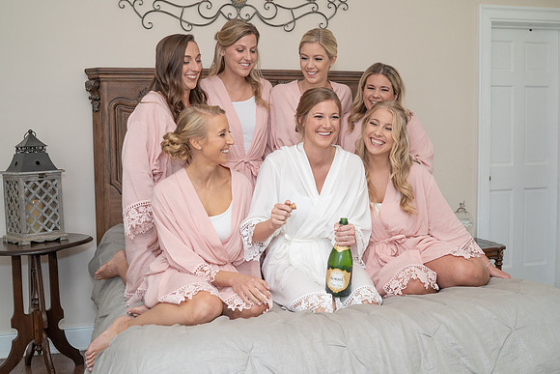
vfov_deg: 33.7
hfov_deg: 48.8
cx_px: 295
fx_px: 618
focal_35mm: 40
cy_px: 177
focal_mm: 35
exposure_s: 1/250
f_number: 5.6
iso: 1000
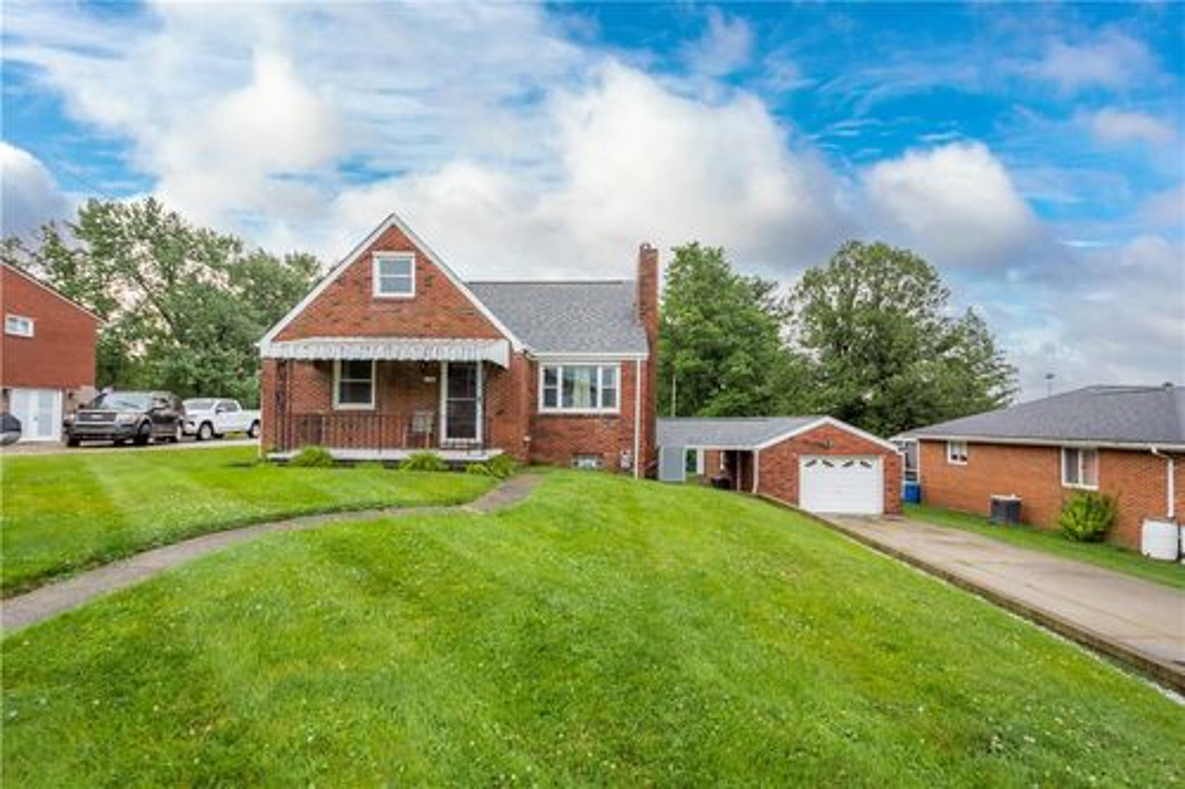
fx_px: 494
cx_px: 592
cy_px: 394
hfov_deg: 100.4
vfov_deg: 77.3
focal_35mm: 15
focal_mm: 10
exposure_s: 1/125
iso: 400
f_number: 5
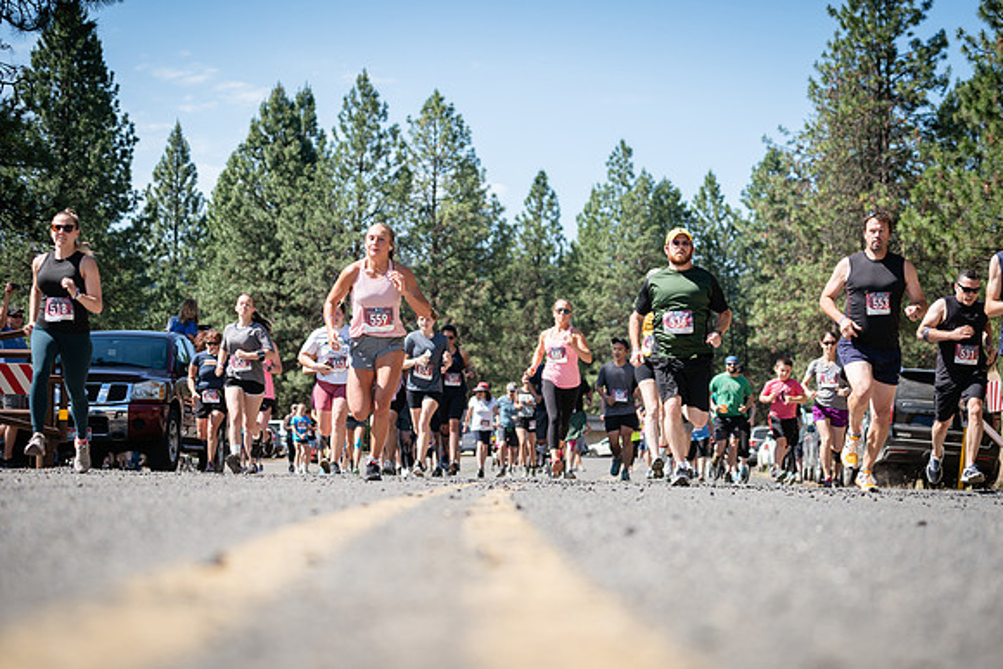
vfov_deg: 18.4
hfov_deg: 27.3
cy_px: 334
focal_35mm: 74
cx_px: 502
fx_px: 2062
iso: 100
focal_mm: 74
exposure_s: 1/500
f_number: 4
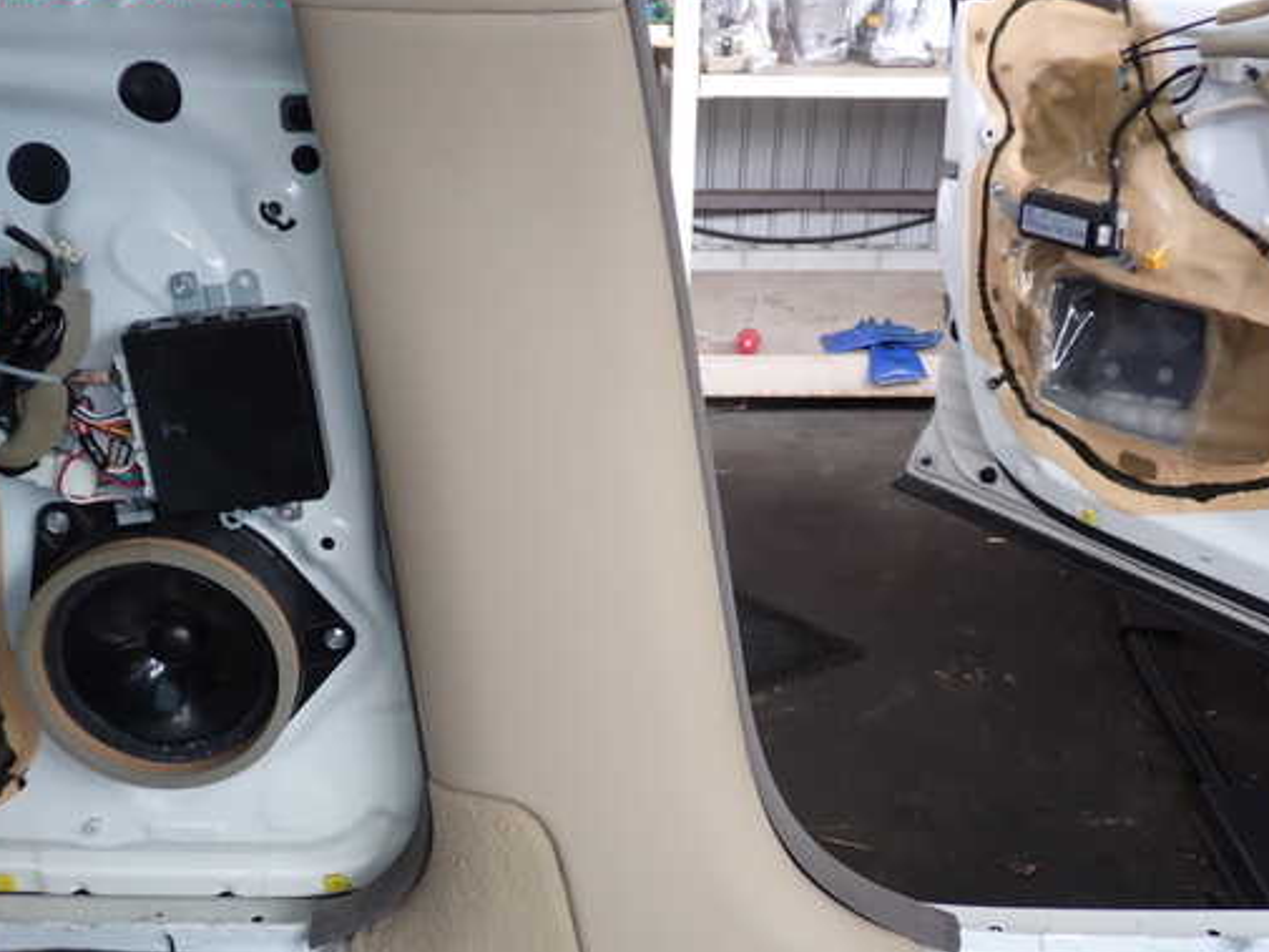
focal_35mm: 38
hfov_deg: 48.9
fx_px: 1393
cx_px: 563
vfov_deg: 37.7
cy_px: 512
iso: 160
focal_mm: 5.79
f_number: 2.4
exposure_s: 1/60
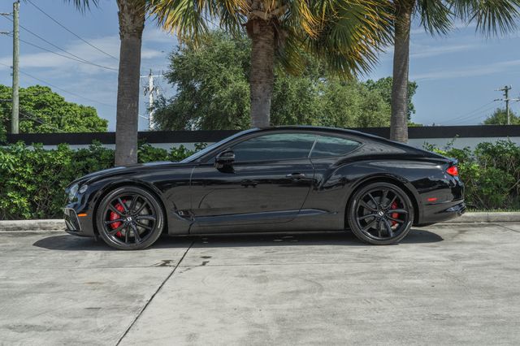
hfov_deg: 33.3
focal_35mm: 60
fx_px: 868
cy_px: 154
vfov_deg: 22.5
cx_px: 283
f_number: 7.1
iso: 640
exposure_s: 1/1000
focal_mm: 43
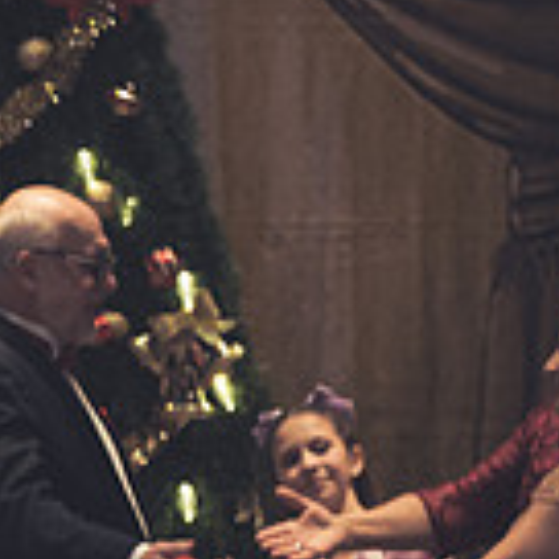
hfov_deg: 1.6
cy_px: 670
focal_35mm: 1084
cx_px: -555
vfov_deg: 1.6
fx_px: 19805
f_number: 2.8
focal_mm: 200
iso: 800
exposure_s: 1/320
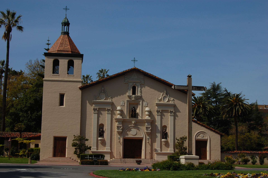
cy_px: 89
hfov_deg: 35.1
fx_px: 424
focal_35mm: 57
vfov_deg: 23.7
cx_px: 134
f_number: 16
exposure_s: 1/250
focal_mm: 38
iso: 200
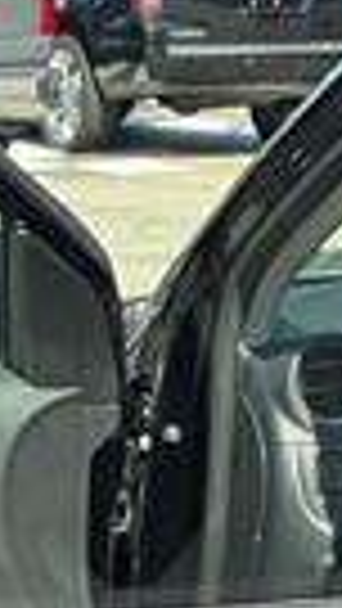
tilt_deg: -25.2
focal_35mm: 134
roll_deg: +5.3
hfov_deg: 9.0
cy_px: 901
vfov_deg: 14.9
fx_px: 2159
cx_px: -18
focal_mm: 5.96
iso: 50
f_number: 1.6
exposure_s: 1/731
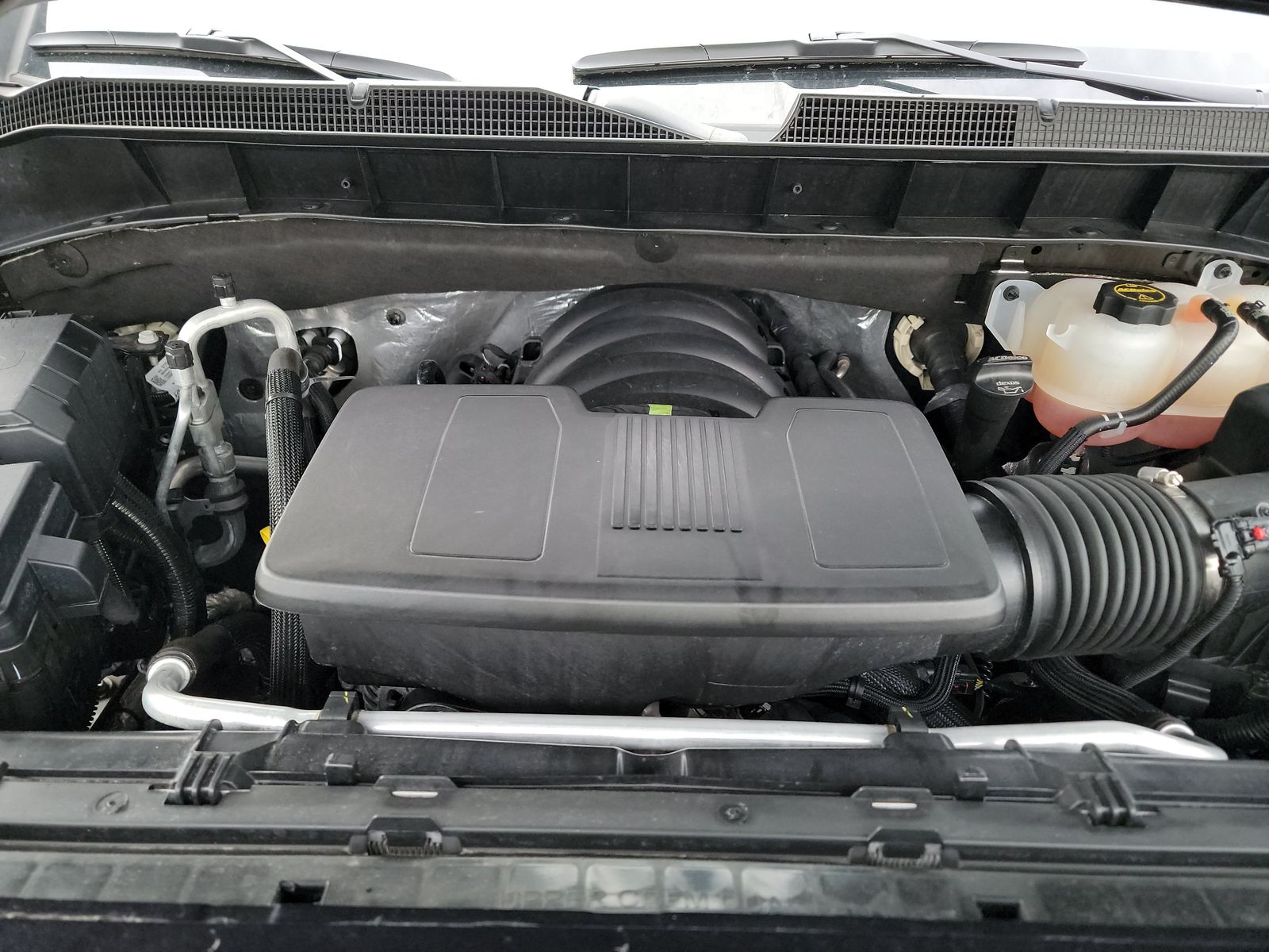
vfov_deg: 56.8
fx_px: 880
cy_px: 476
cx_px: 634
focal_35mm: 24
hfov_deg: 71.6
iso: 898
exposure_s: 1/59
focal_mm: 6.7
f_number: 1.8
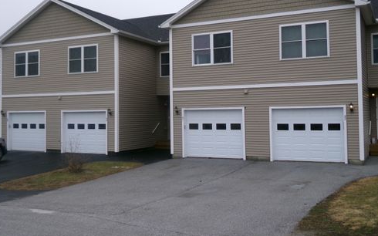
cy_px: 94
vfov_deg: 31.9
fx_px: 412
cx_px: 187
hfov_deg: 49.3
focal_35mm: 40
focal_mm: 6.6
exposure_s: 1/280
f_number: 4
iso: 100
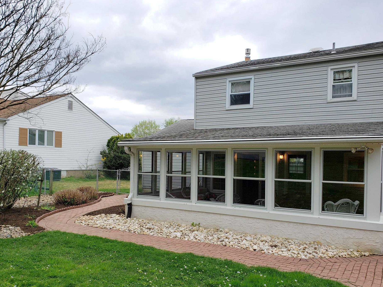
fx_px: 321
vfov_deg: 48.2
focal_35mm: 29
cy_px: 157
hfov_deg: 61.6
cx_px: 199
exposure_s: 1/752
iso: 50
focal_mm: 4.3
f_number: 2.4
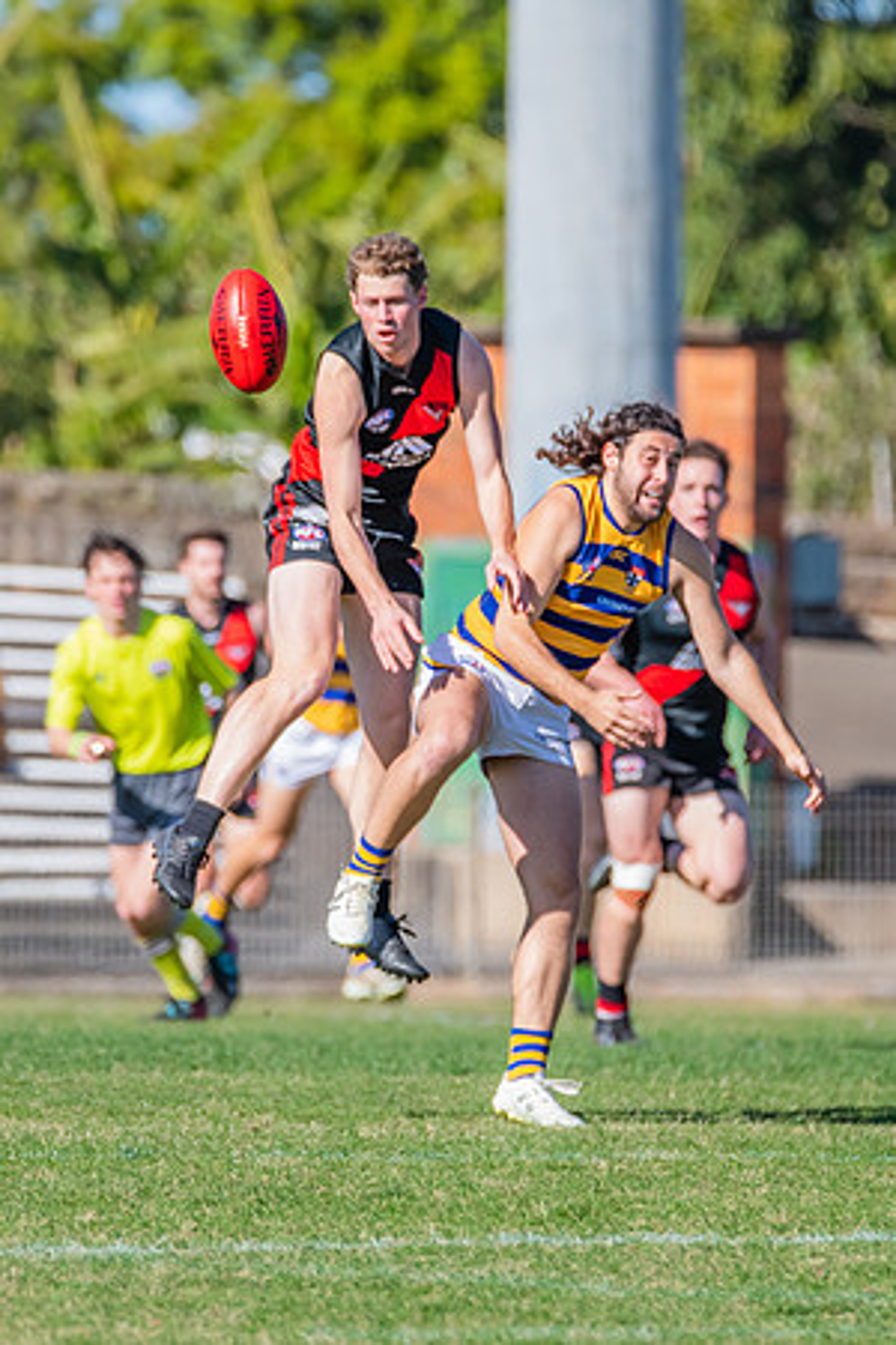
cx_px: 509
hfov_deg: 1.7
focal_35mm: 825
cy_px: 672
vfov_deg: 2.5
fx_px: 30797
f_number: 9
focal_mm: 550
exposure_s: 1/1600
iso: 800
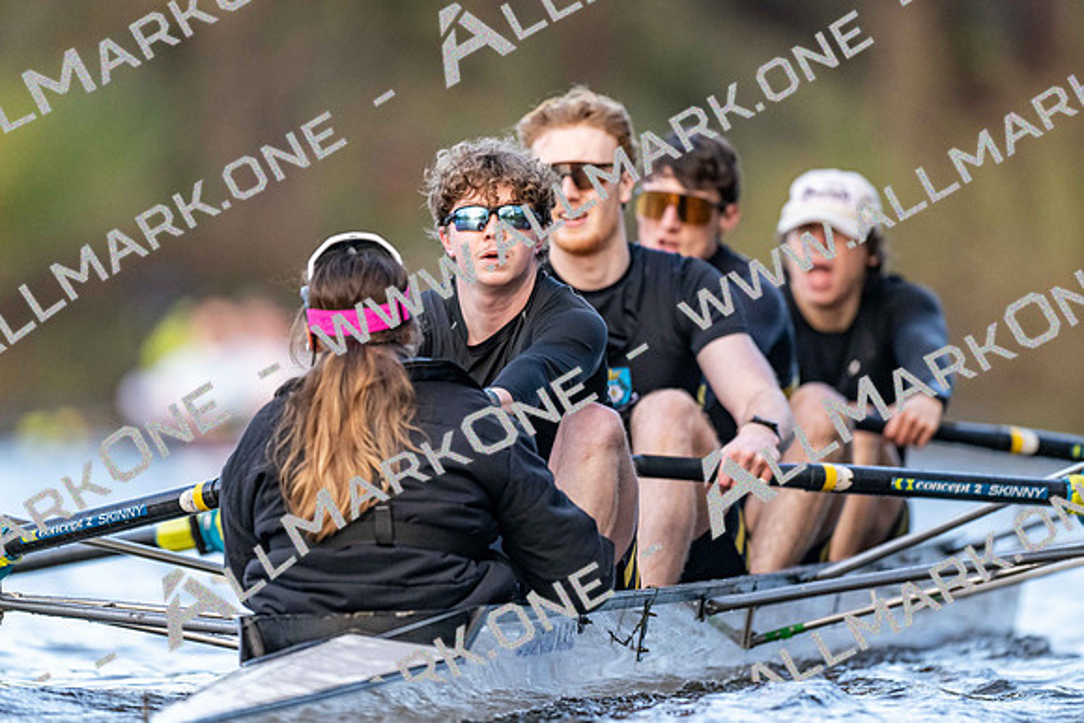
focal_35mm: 600
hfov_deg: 3.4
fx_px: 18070
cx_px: 542
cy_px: 362
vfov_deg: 2.3
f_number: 4
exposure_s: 1/2500
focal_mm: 600
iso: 3600
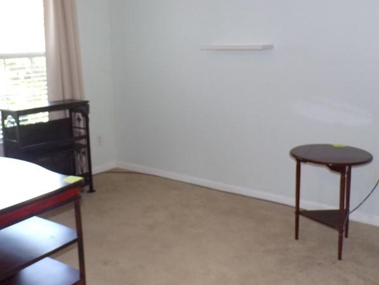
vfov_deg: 35.0
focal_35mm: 41
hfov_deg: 45.7
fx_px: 449
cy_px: 104
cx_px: 178
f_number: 3
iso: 200
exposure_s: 1/34
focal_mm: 4.3
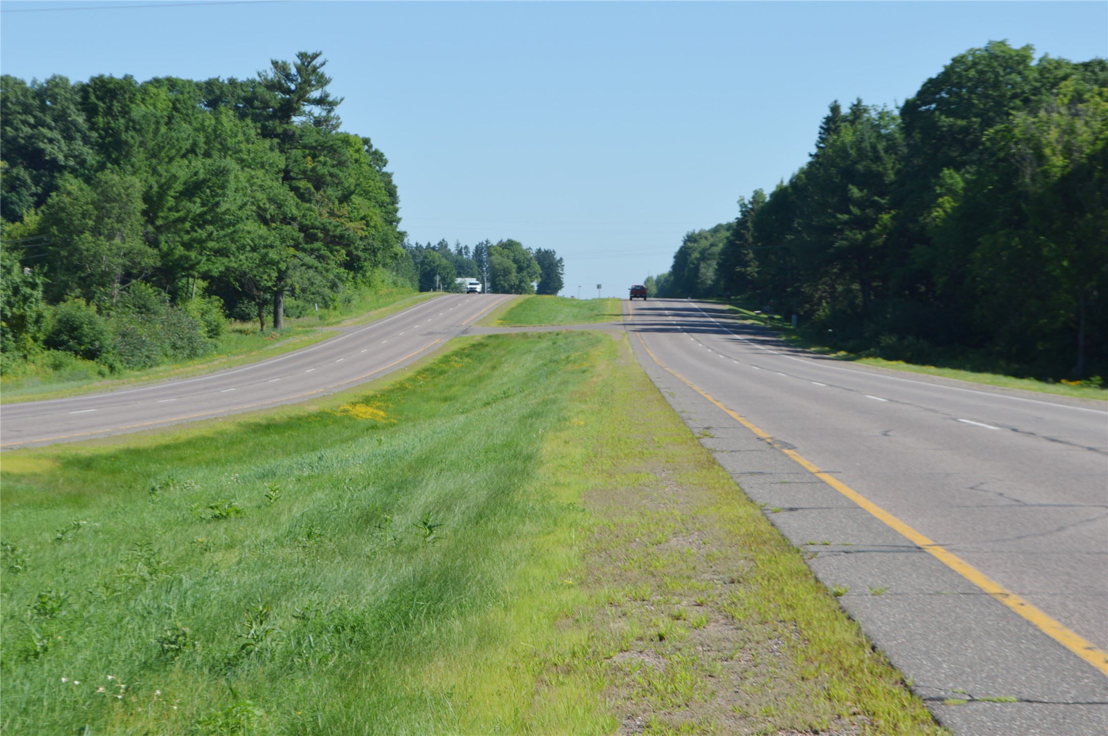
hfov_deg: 24.6
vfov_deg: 16.5
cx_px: 554
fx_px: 2537
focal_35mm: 82
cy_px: 368
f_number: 8
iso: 100
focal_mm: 55
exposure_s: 1/250
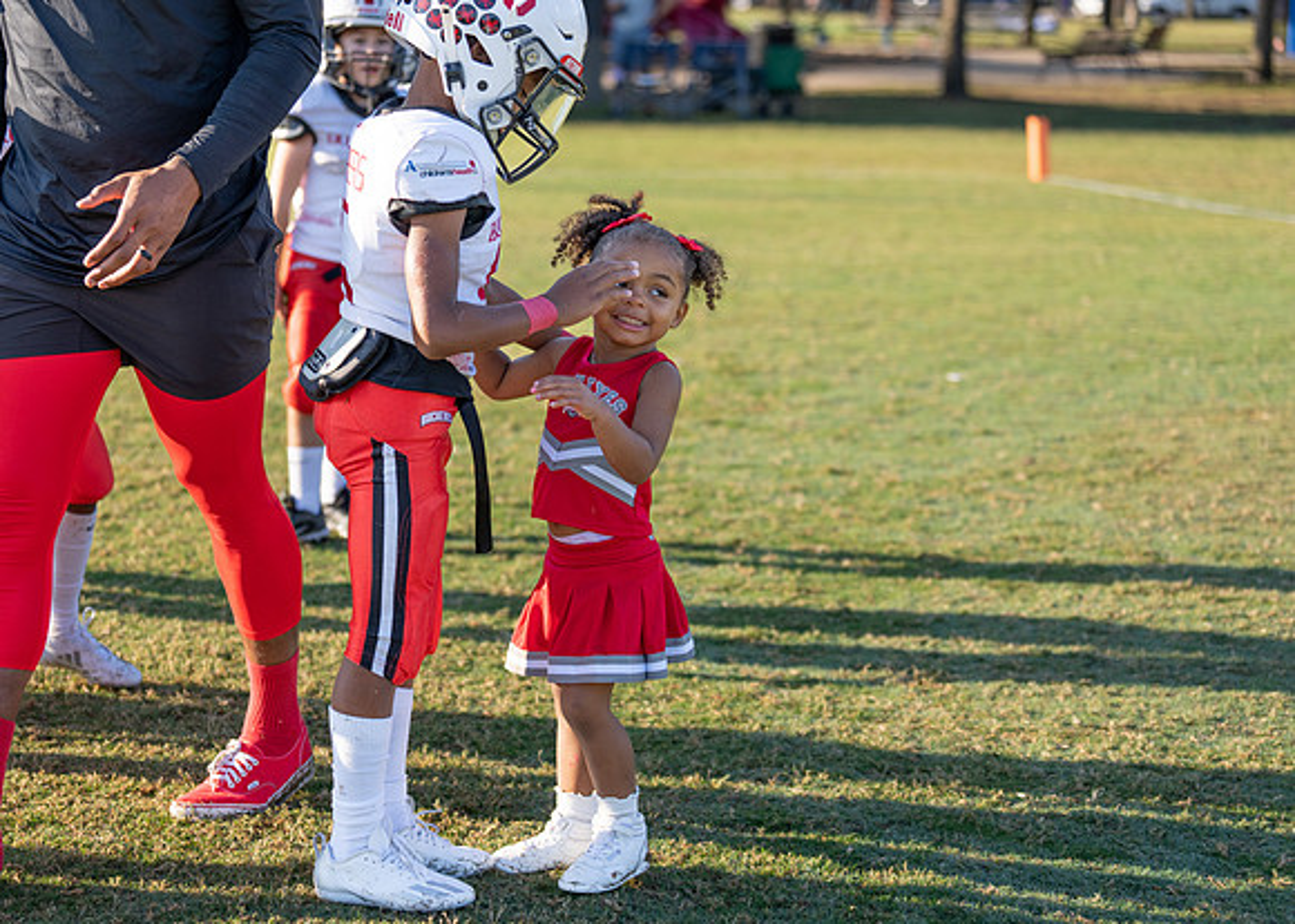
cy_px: 474
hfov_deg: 24.0
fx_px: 3036
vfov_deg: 17.3
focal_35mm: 83
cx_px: 540
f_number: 2.8
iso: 100
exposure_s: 1/1000
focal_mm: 70
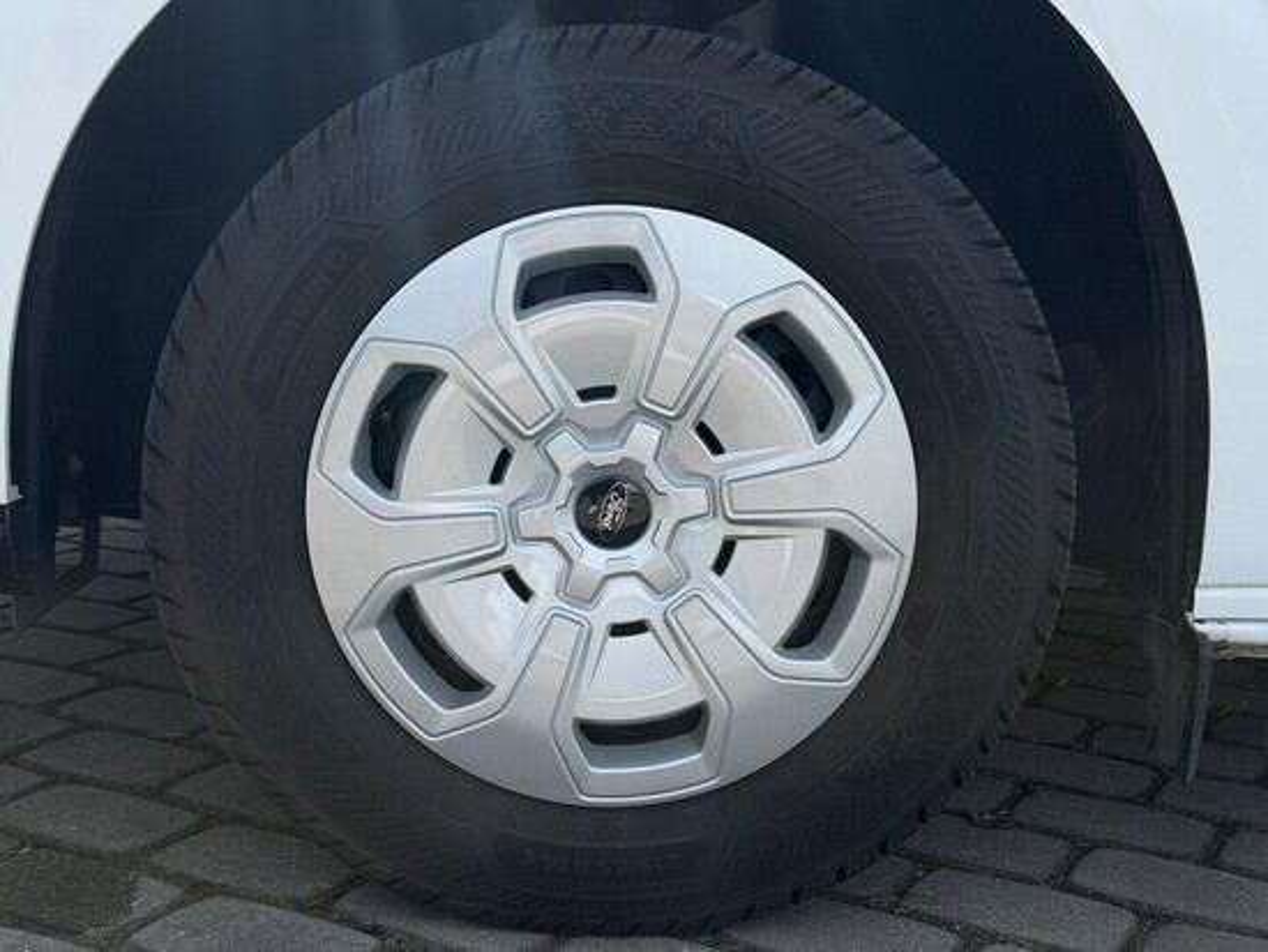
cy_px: 476
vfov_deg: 30.3
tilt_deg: -8.8
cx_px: 634
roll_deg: -0.9
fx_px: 1759
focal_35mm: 48
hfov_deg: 39.6
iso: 64
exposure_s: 1/3891
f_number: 1.78
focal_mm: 6.76
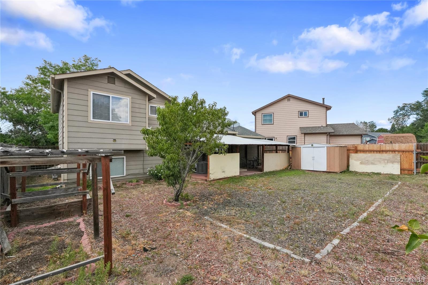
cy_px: 142
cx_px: 214
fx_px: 178
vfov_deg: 77.3
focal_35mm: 15
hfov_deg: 100.4
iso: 800
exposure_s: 1/2000
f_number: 8
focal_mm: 10
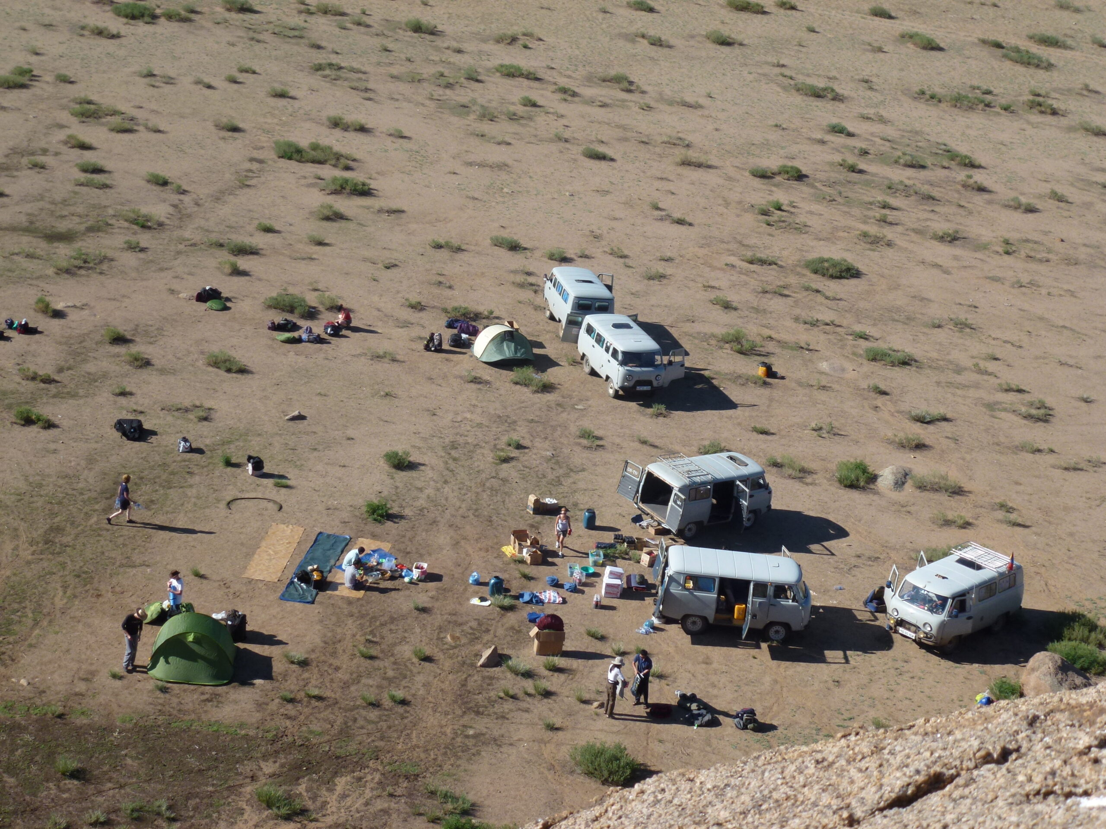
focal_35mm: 61
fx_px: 1949
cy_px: 414
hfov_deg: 31.7
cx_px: 553
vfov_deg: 24.0
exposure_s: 1/640
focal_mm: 10.9
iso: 100
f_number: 4.5
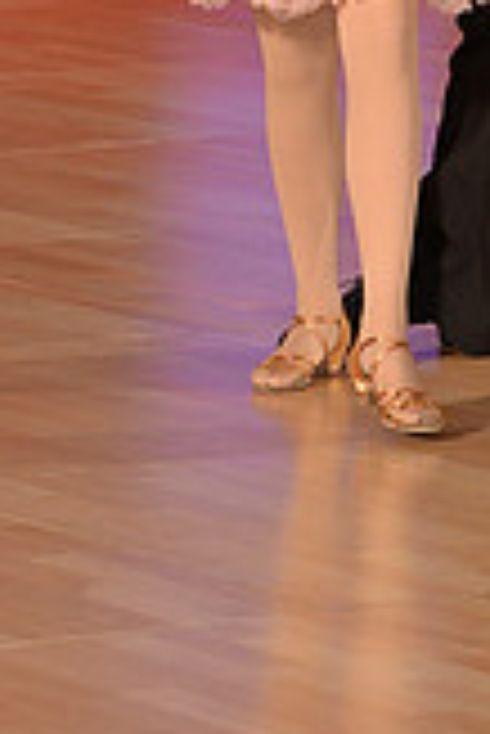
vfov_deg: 4.8
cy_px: -387
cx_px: 503
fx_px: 8678
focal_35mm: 426
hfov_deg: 3.2
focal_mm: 120
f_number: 5
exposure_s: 1/200
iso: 1600
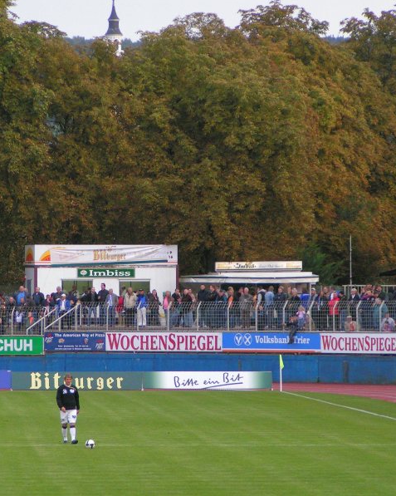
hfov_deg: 6.3
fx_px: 3607
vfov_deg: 7.9
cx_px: 145
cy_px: 248
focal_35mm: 246
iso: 200
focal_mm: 28.8
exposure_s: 1/200
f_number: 3.5
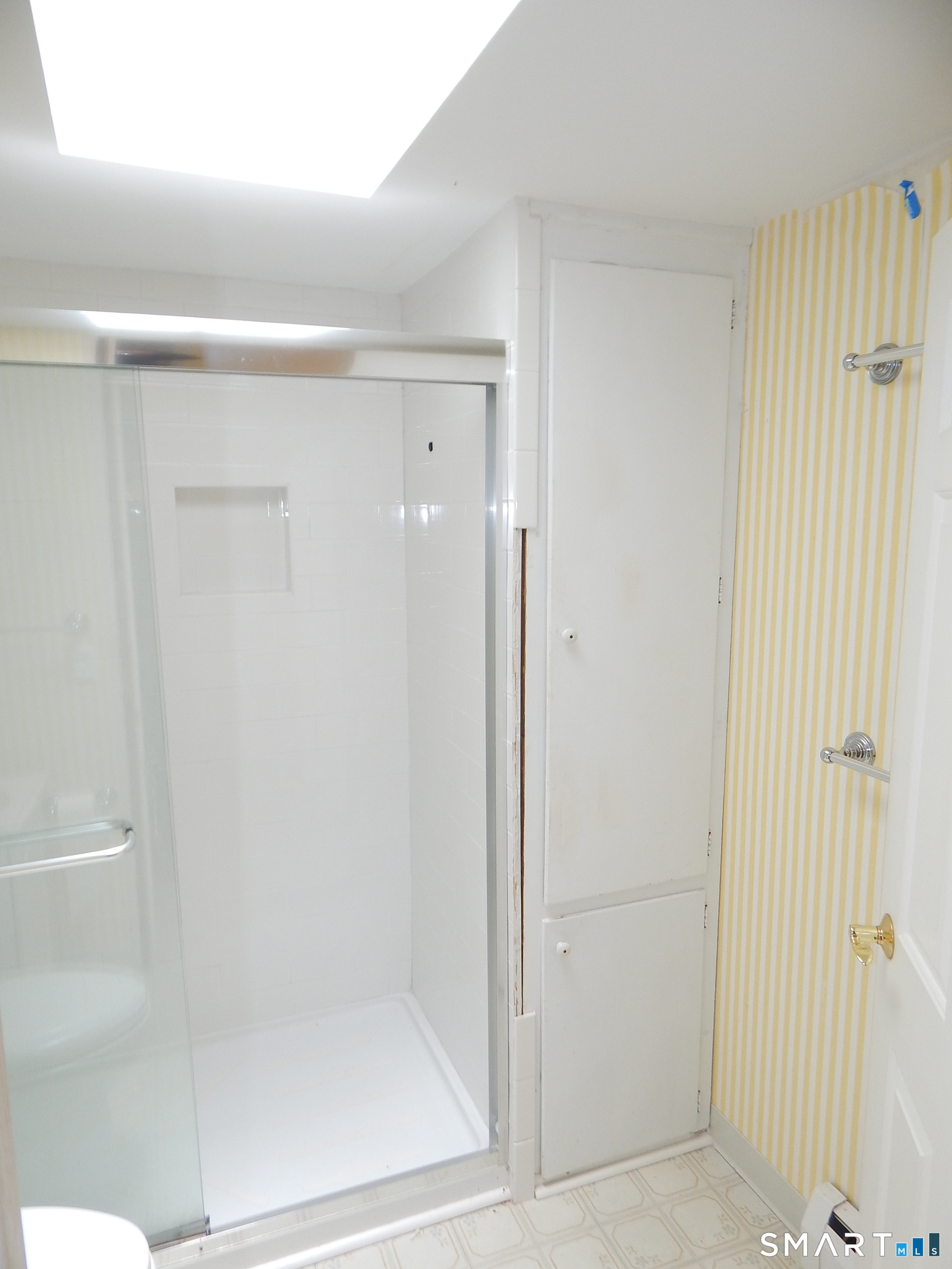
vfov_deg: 76.4
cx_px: 476
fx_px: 807
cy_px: 634
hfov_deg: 61.1
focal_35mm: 22
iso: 140
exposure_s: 1/30
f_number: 3
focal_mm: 4
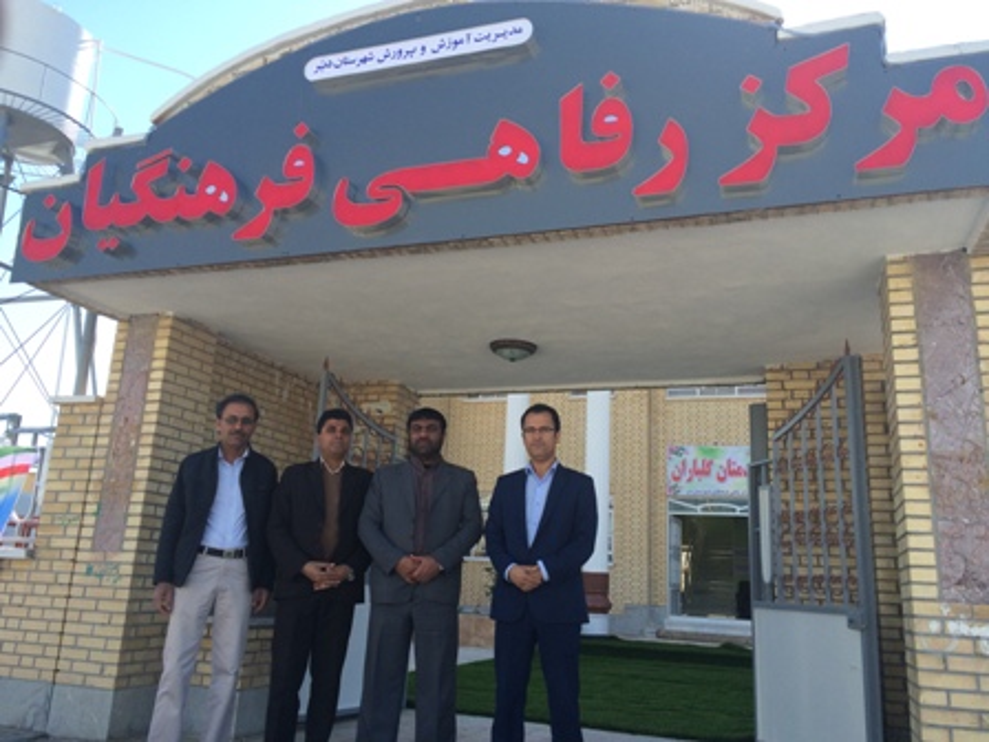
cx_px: 494
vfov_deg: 48.2
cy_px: 371
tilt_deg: +13.3
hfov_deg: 61.7
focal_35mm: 29
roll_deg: -1.6
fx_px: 829
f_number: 2.2
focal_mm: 4.15
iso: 32
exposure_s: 1/695
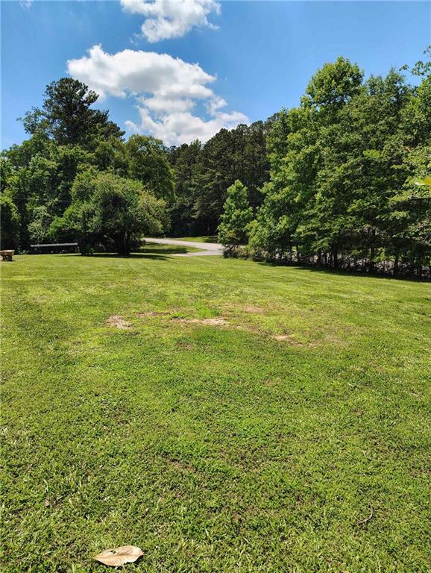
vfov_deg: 71.5
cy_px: 286
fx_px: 398
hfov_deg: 56.9
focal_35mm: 24
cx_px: 216
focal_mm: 5.56
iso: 100
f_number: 1.8
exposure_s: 1/613
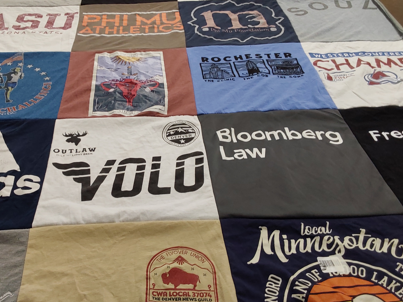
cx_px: 134
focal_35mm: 39
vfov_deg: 36.8
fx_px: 454
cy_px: 152
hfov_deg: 47.1
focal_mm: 2.91
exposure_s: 1/50
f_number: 1.9
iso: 64
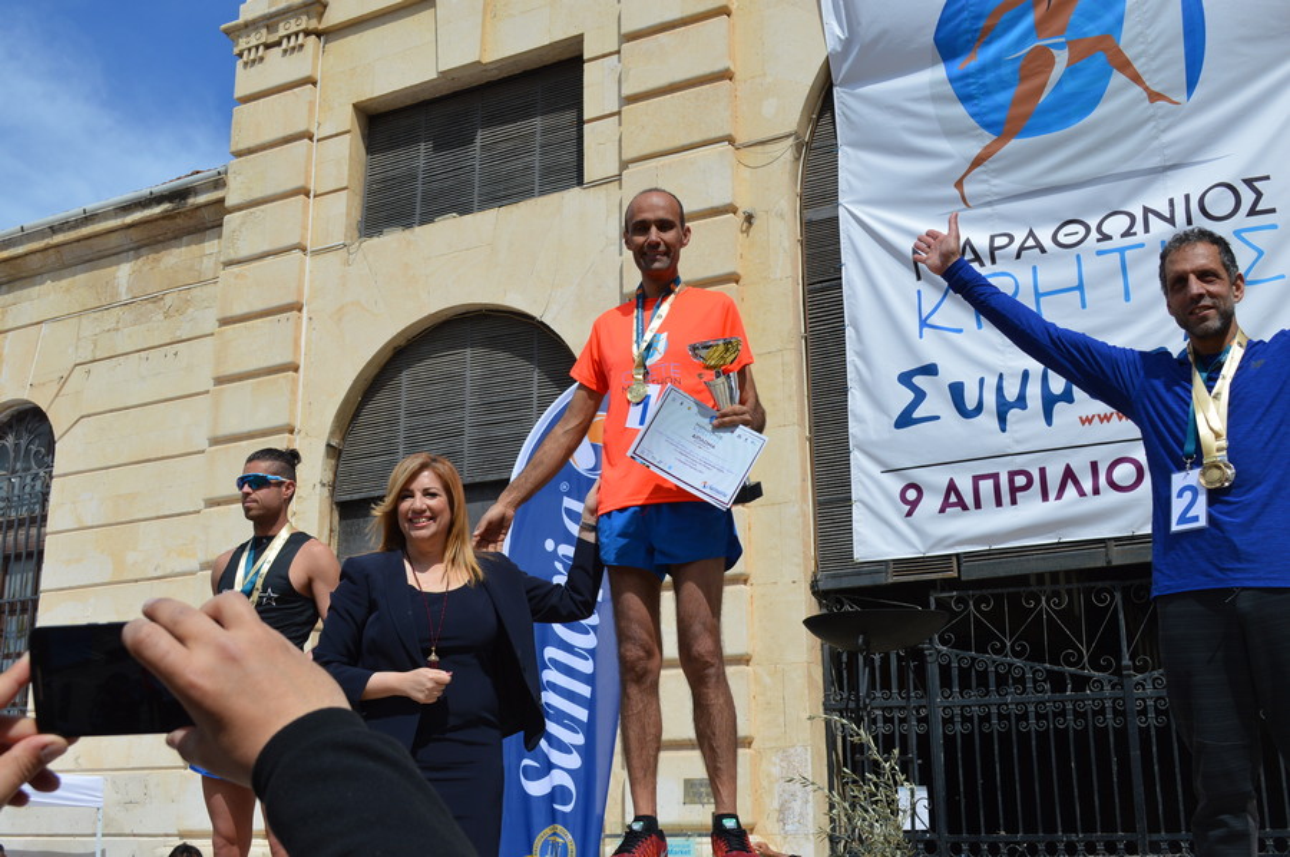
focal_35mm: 39
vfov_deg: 34.1
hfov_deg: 49.6
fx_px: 1396
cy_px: 428
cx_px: 645
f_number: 9
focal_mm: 26
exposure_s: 1/320
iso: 100
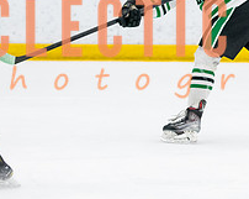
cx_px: 227
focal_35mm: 373
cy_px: 15
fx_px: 2745
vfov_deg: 4.1
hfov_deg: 5.2
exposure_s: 1/800
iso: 4000
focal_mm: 102
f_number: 2.8
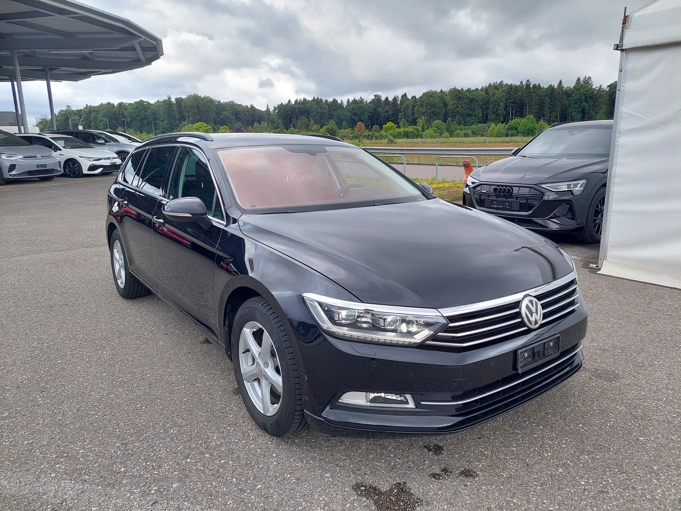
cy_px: 256
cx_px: 340
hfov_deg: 71.6
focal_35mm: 24
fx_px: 472
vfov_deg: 56.8
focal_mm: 5.23
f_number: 1.8
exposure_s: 1/381
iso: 40
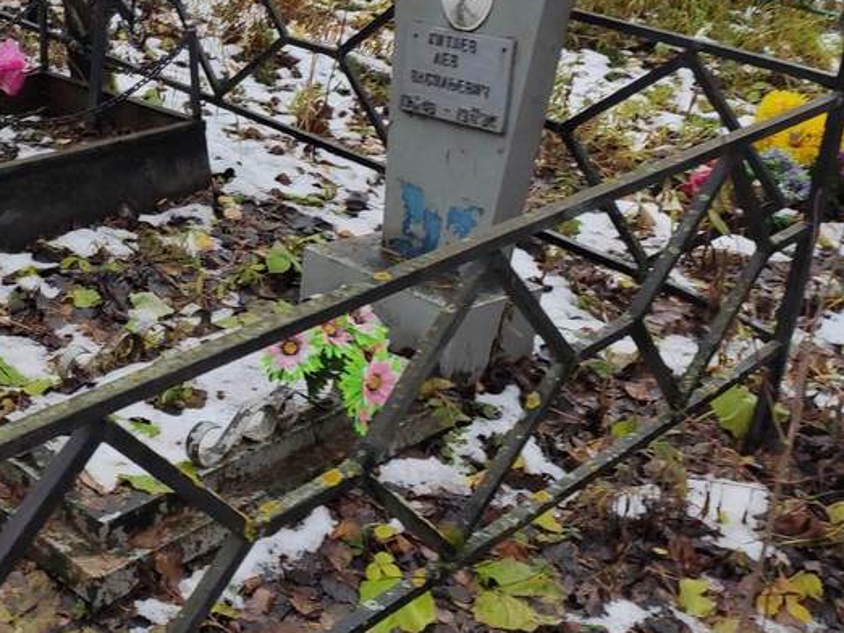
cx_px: 115
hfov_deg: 35.6
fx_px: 1244
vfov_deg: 27.7
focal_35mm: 51
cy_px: 81
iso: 153
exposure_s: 1/120
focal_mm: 4.77
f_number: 1.75
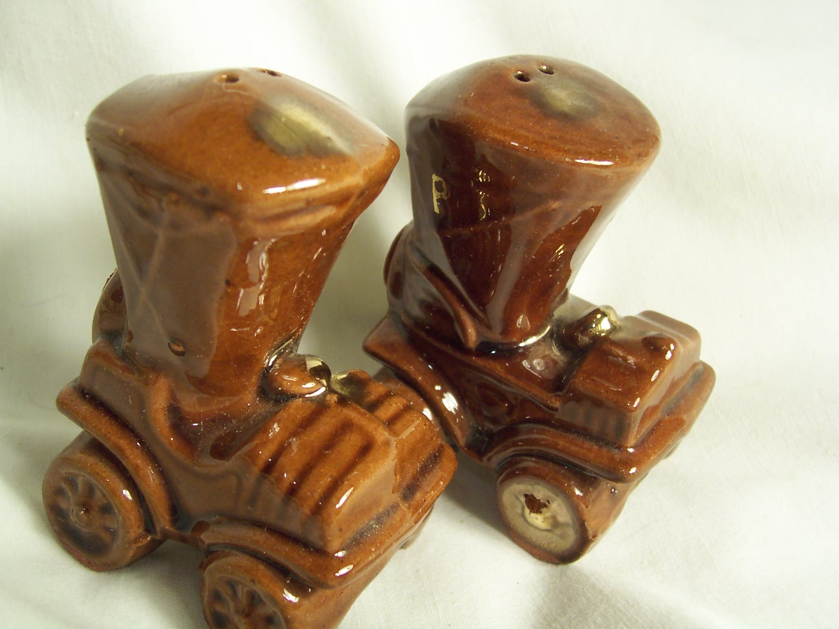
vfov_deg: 38.7
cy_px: 314
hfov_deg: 50.1
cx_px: 420
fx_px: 897
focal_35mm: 37
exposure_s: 1/90
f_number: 2.8
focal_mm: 5.6
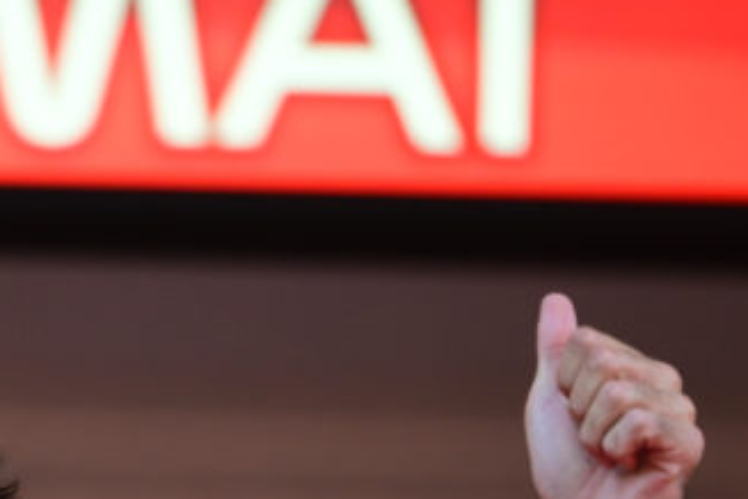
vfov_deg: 1.1
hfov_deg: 1.6
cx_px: -117
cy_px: 647
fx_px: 26012
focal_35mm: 1252
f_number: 2.8
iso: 800
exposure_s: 1/800
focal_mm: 400
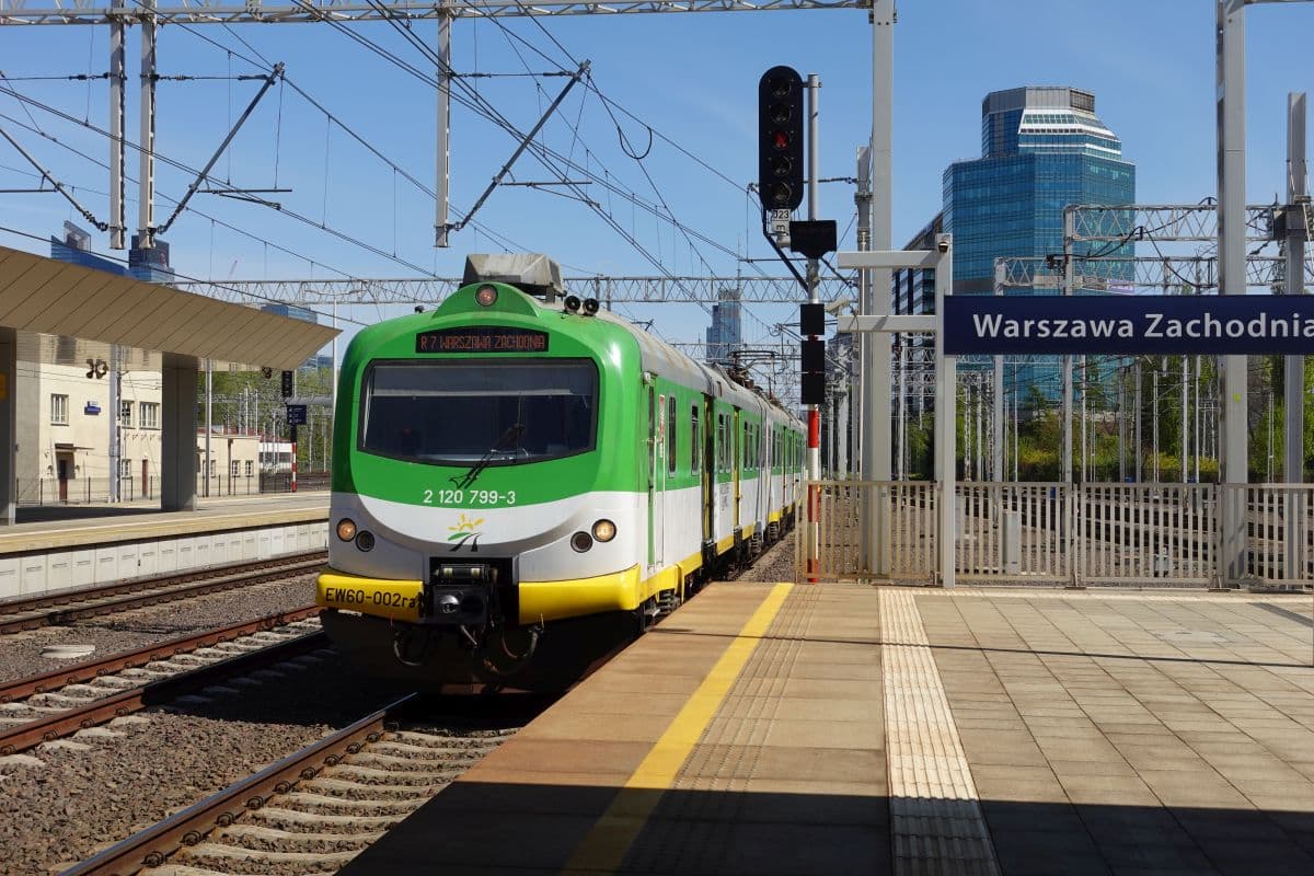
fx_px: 1788
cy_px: 438
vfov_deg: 27.5
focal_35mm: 49
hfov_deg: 40.3
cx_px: 657
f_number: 5.6
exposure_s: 1/640
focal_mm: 18.4
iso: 125
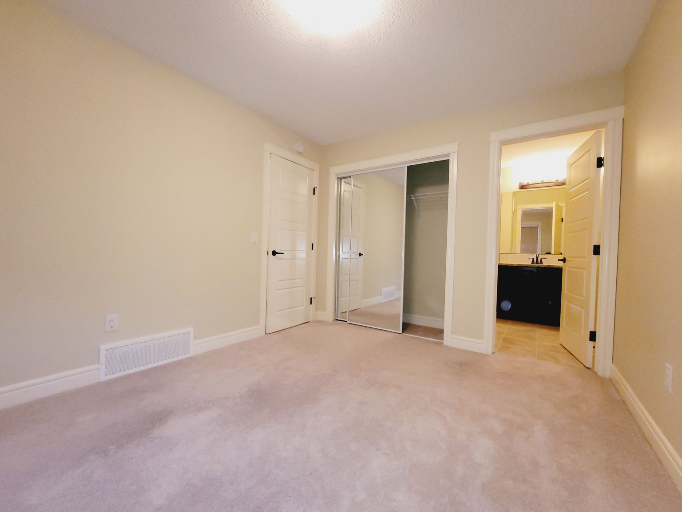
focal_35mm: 13
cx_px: 341
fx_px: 256
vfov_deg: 89.9
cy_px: 256
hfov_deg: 106.2
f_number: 2.2
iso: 320
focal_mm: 2.2
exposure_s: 1/39
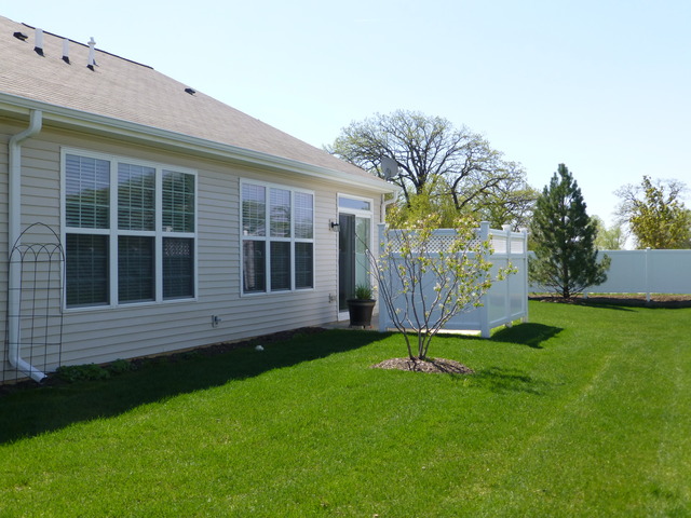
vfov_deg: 35.1
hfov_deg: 45.8
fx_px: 818
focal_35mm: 41
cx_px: 346
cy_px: 259
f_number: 3.9
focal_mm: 7.4
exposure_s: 1/500
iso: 100
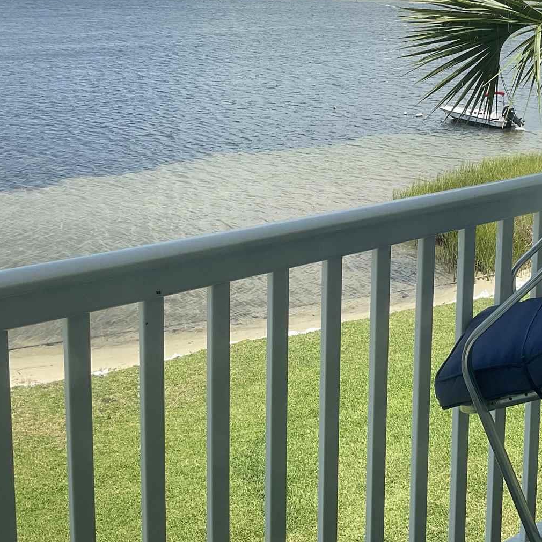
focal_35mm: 52
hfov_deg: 32.3
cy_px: 139
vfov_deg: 32.2
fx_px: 921
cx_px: 392
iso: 16
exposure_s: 1/1626
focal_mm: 3
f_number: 1.8
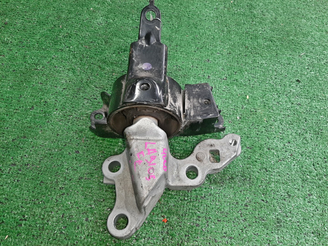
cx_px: 164
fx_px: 246
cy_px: 123
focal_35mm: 26
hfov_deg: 67.3
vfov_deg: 53.1
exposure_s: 1/50
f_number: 1.7
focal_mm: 3.93
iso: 113
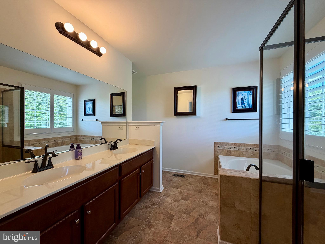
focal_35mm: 14
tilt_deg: -0.5
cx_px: 162
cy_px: 122
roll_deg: +0.1
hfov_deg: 102.1
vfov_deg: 85.7
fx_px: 131
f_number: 2.2
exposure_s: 1/120
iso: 125
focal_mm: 2.22
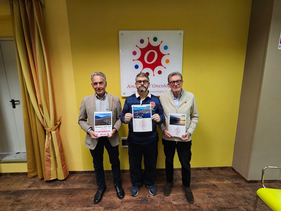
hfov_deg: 106.2
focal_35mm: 13
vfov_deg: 89.9
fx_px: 106
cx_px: 140
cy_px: 106
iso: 200
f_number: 2.2
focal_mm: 2.2
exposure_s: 1/50
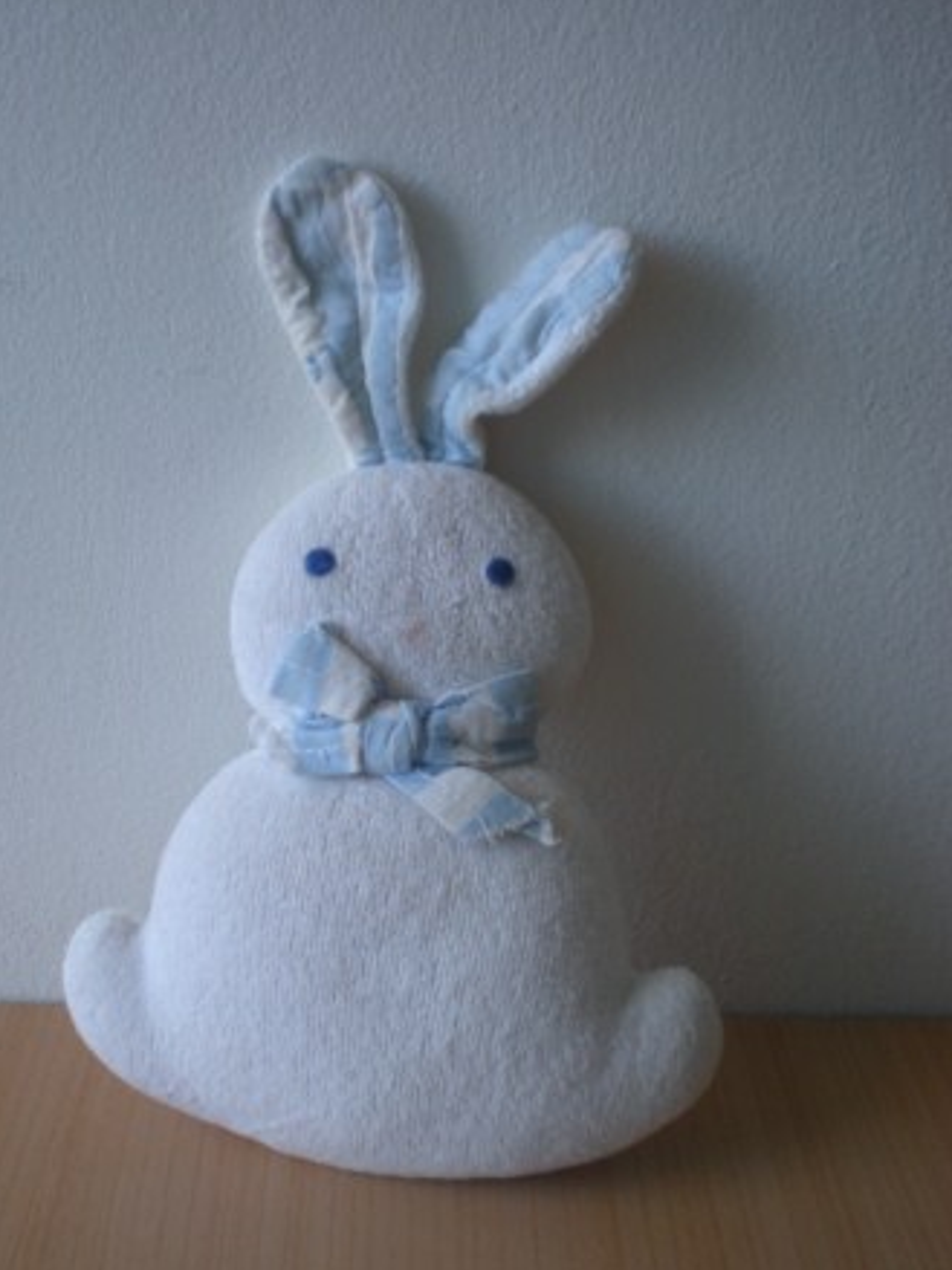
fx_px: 1651
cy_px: 738
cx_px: 408
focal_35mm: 45
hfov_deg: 32.1
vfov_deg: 42.0
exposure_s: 1/60.6
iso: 85
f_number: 3.1
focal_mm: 6.3
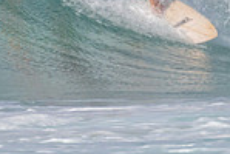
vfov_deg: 0.4
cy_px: -103
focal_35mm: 3536
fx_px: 22636
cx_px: 35
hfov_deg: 0.6
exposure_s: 1/2000
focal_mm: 800
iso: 720
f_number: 11
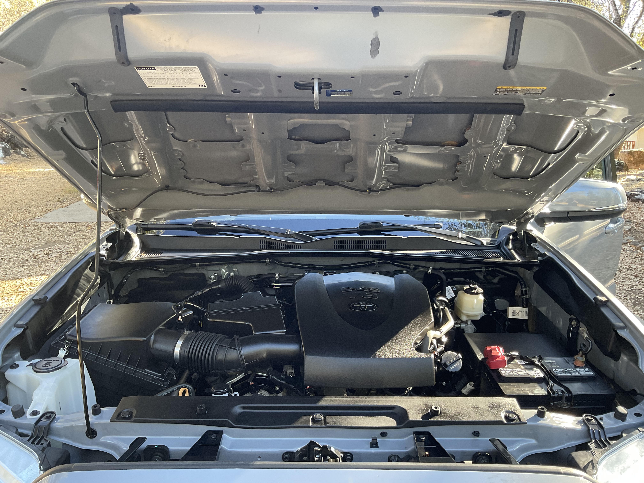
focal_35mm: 29
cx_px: 322
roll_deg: +0.1
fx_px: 540
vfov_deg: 48.2
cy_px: 242
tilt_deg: -15.6
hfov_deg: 61.7
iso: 64
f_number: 1.8
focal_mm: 3
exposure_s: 1/109
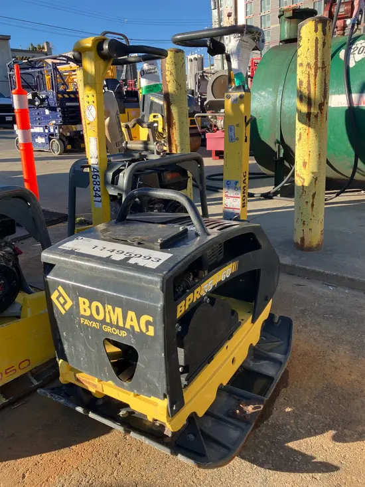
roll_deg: +3.5
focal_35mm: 28
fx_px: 394
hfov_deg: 49.8
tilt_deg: -15.8
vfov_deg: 63.4
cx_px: 182
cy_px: 244
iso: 32
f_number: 1.8
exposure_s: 1/639
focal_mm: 3.99
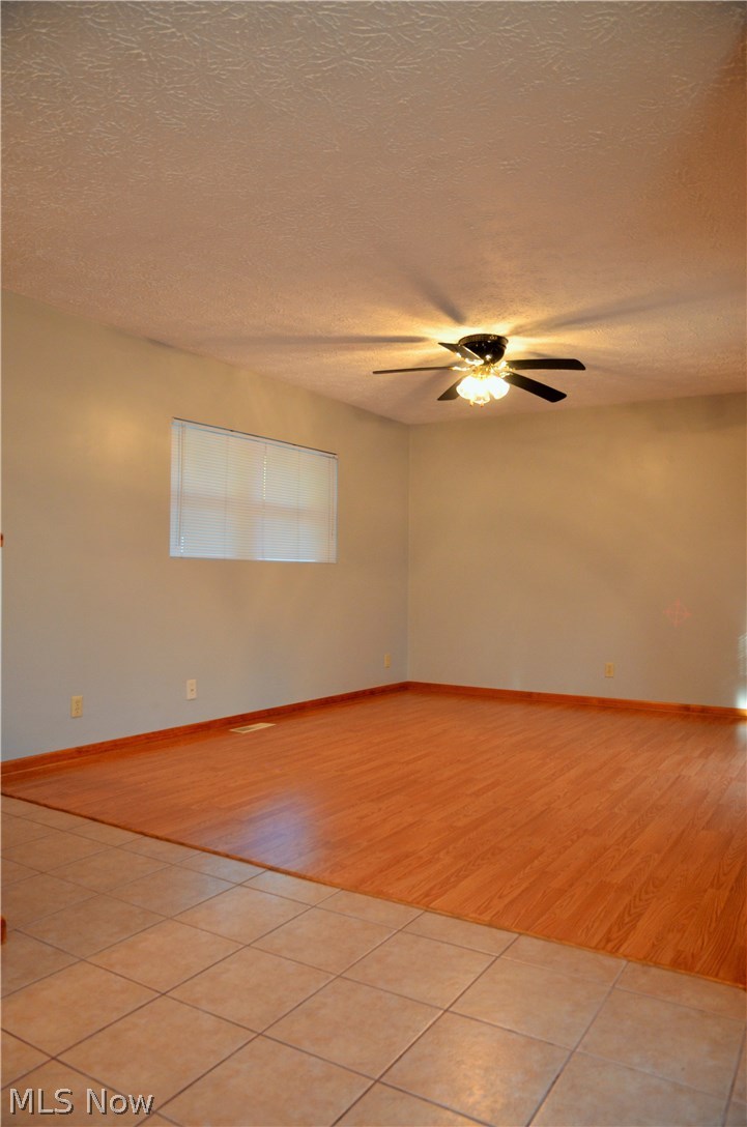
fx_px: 750
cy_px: 564
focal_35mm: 24
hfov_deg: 52.9
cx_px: 374
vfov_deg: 73.8
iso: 800
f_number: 3.5
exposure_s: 1/50
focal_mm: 16
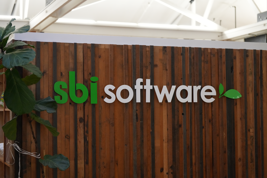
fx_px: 519
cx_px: 134
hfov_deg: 28.8
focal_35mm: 70
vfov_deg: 19.5
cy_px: 89
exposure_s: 1/160
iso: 5000
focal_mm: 70
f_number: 2.8
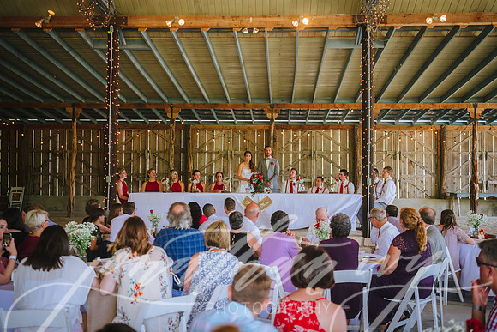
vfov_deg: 31.9
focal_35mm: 42
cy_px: 166
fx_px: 580
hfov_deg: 46.4
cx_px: 248
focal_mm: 42
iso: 250
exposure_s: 1/100
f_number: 2.8
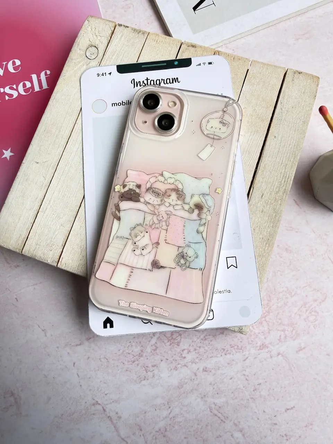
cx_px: 166
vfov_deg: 71.6
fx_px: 308
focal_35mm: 24
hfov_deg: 56.8
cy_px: 222
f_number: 2.2
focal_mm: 2.22
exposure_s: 1/358
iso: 40
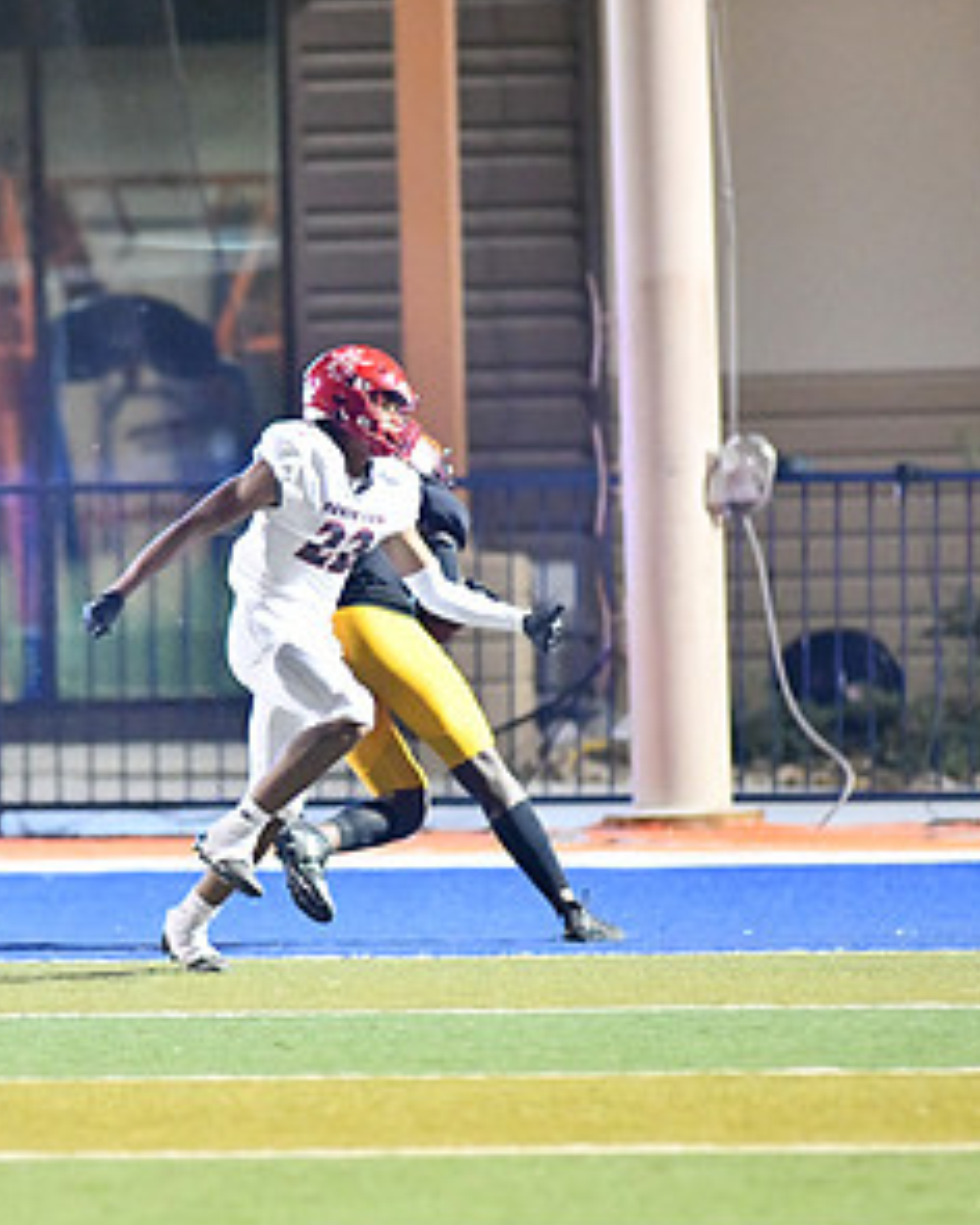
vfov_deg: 3.5
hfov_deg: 2.8
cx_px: 183
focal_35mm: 554
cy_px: 650
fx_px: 20085
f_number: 2.8
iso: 12800
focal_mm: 300
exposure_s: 1/1000
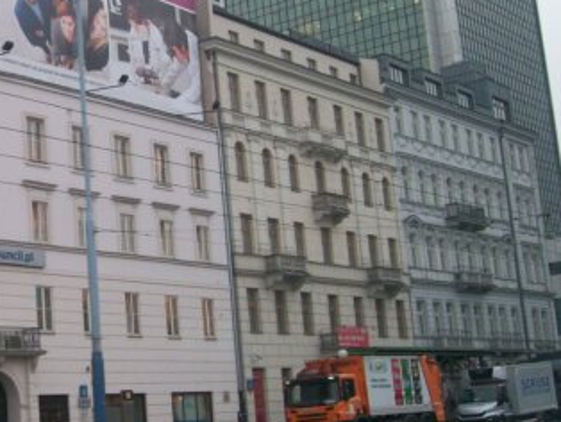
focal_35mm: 69
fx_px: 1119
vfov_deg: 21.3
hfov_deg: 26.9
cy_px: 146
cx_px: 30
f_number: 2.8
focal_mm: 5.8
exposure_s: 1/123
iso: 160
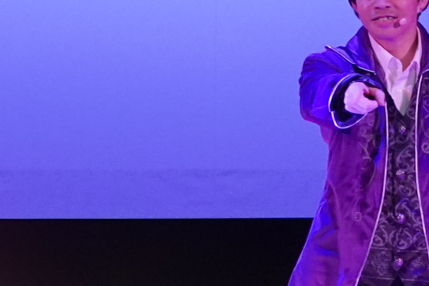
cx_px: -510
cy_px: 111
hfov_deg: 1.9
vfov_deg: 1.3
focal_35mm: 1090
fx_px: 12988
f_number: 5.6
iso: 5000
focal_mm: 181
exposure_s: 1/200
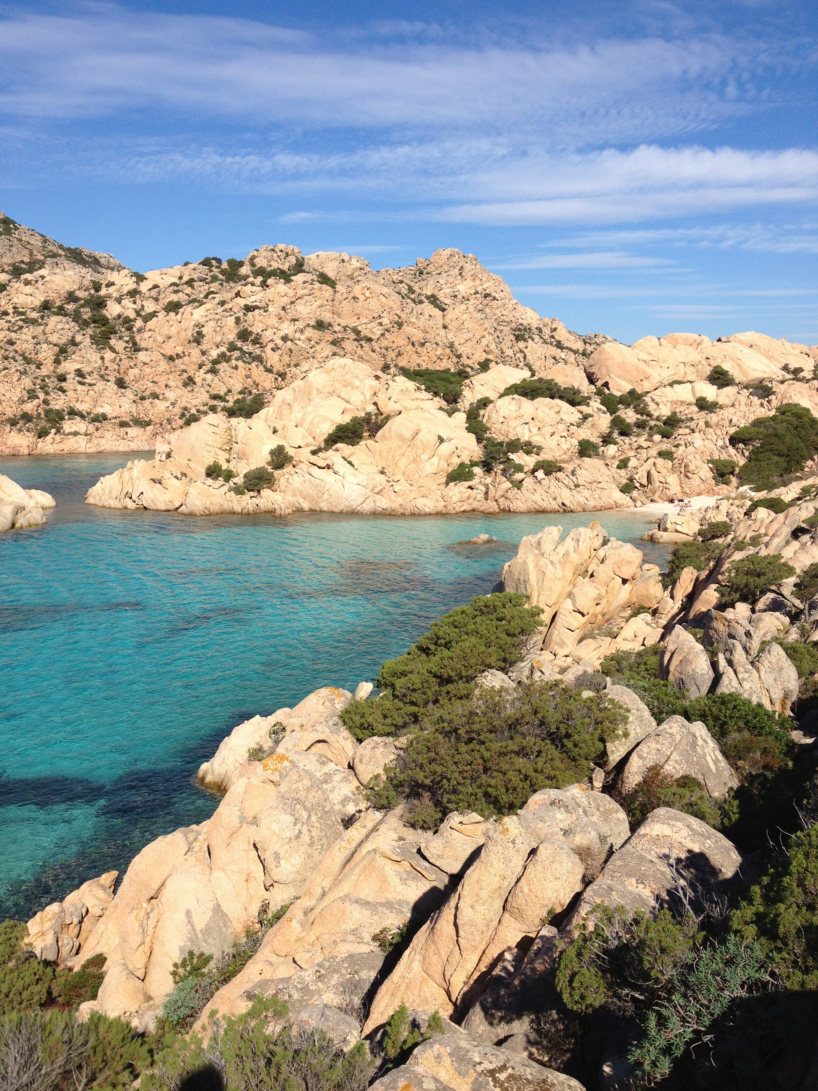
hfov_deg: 40.7
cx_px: 409
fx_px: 1103
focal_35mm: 35
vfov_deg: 52.6
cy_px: 546
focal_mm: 4.28
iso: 64
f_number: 2.4
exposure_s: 1/2208
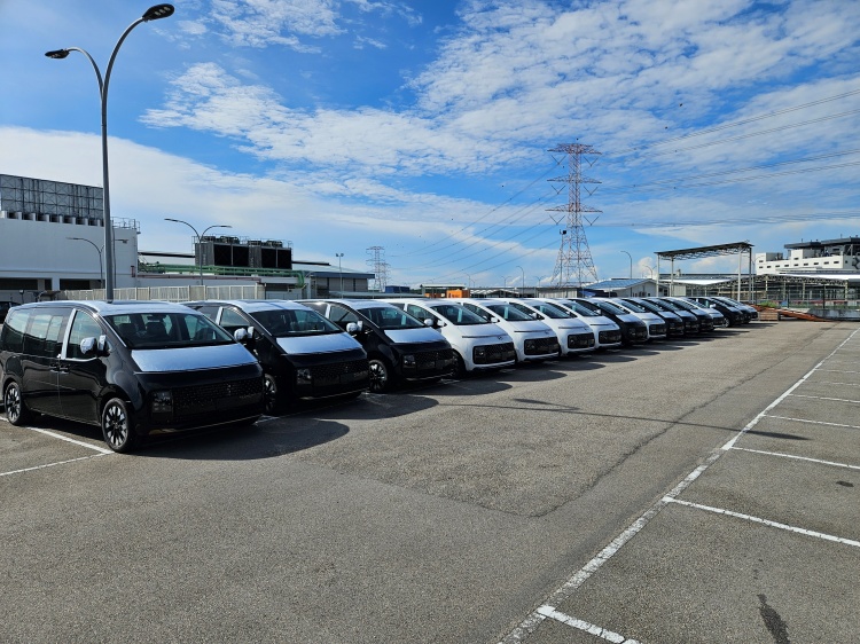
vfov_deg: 58.9
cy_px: 322
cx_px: 430
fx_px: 571
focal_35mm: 23
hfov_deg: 73.9
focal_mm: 5.4
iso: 25
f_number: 1.8
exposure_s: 1/3117
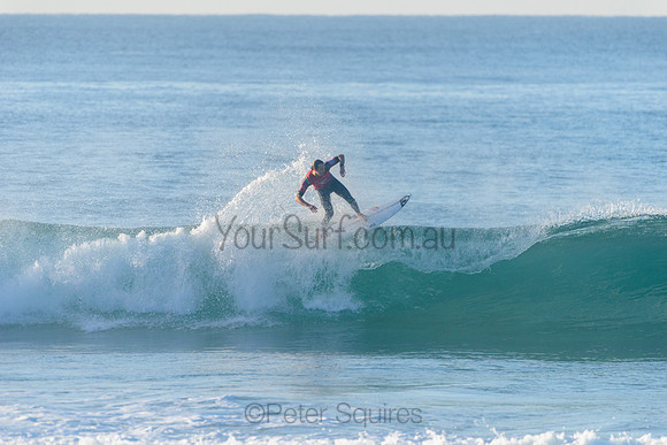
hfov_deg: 4.1
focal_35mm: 500
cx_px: 334
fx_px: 9267
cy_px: 222
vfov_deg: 2.8
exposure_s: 1/2000
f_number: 5.6
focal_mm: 500
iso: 360
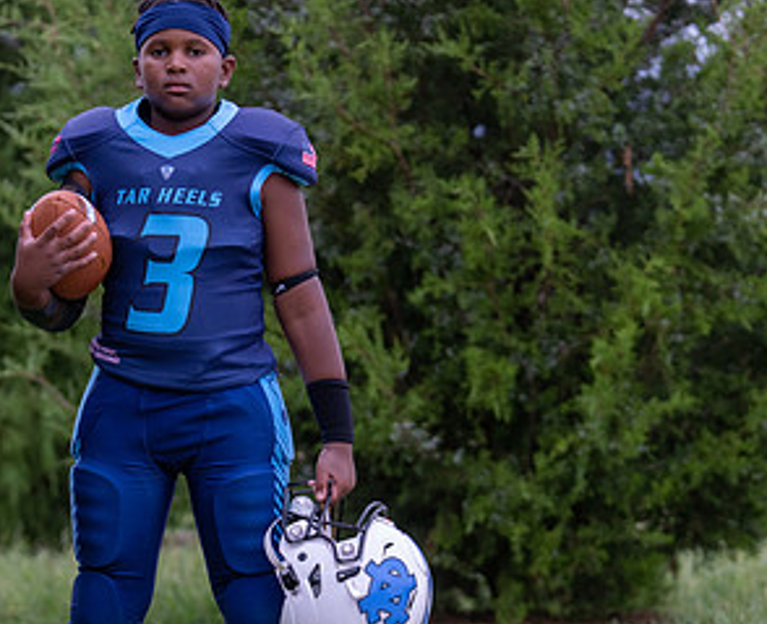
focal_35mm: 164
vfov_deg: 9.5
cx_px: 188
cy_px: 391
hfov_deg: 11.7
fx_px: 3746
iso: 400
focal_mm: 76
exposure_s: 1/320
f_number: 2.8
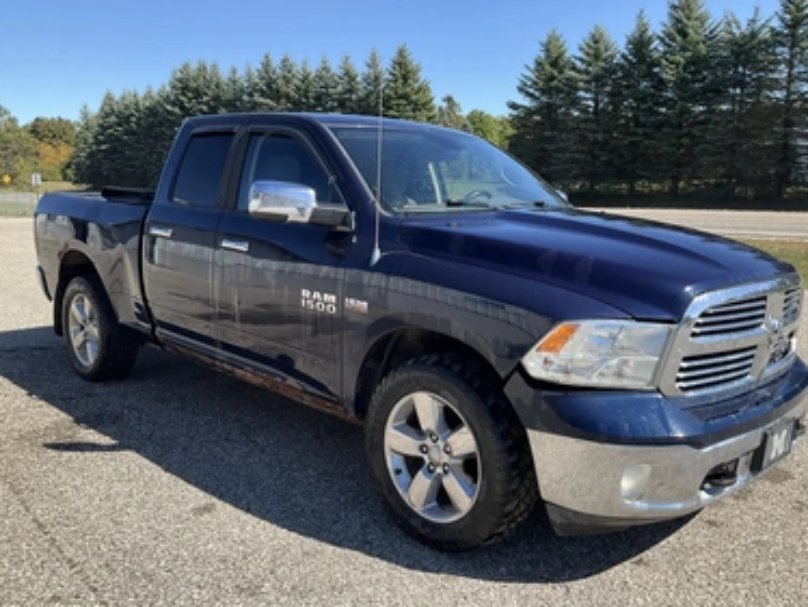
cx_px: 404
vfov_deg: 45.5
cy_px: 318
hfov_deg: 58.3
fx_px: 724
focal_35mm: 31
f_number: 1.8
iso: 25
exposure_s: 1/855
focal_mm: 3
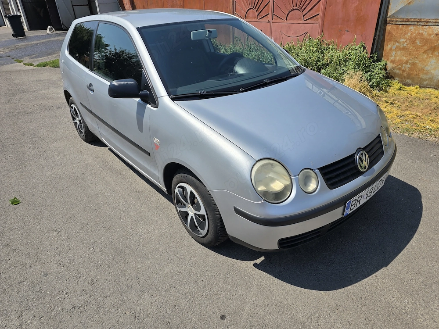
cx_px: 220
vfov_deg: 58.9
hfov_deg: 73.9
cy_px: 164
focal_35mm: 23
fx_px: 292
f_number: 1.7
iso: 12
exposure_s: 1/989
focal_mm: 6.3
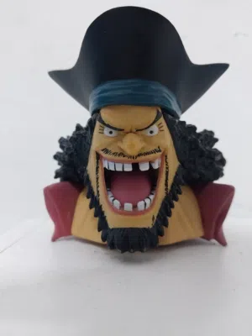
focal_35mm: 26
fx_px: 252
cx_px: 126
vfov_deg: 67.3
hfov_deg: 53.1
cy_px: 168
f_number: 1.8
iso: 800
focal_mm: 4
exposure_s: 1/24
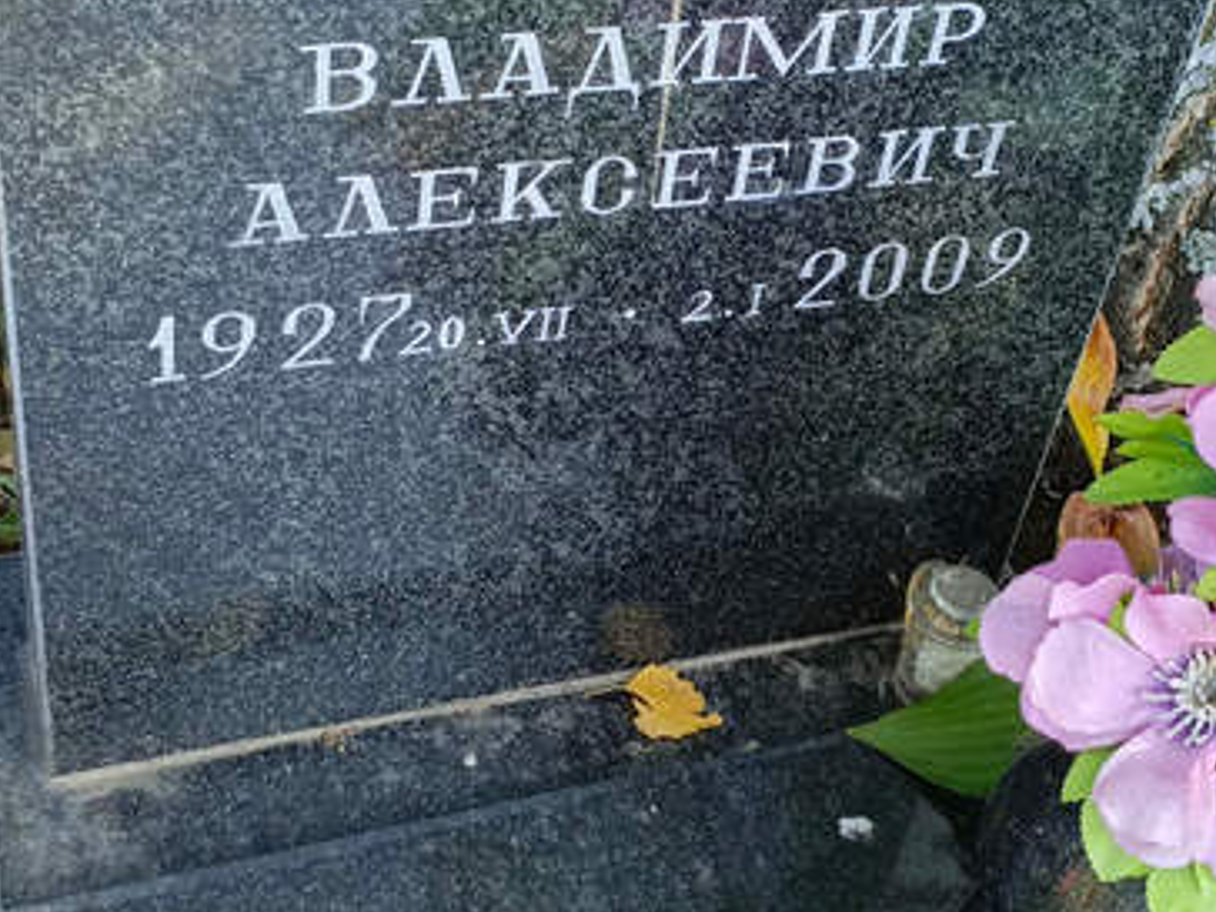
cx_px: 718
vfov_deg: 26.5
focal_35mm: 55
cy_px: 347
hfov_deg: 34.8
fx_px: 1932
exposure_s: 1/130
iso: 112
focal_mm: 4.76
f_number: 1.69
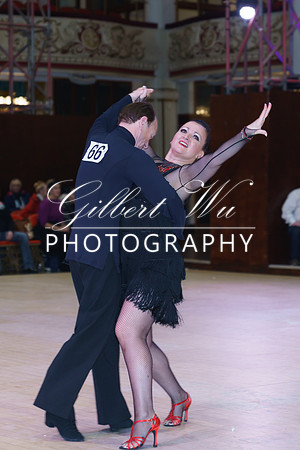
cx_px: 127
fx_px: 1331
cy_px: 222
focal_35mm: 106
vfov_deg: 19.2
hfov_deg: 12.9
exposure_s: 1/200
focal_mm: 70
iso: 400
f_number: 2.8
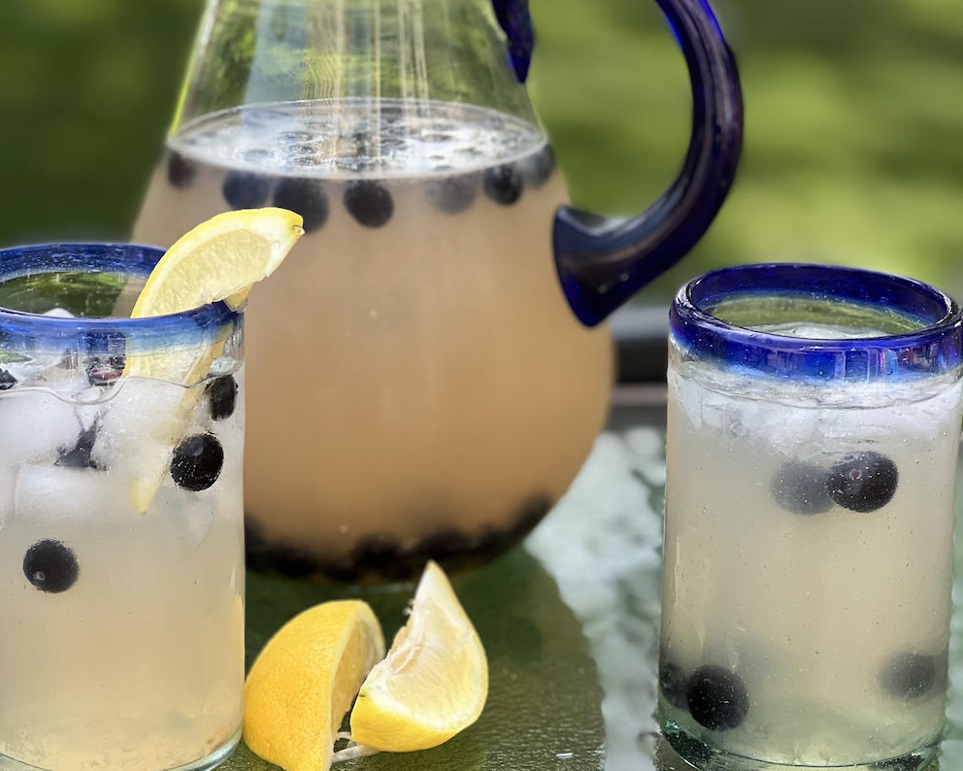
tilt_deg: -17.9
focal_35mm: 101
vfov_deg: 15.2
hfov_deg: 19.0
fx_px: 2879
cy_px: 392
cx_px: 481
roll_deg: -0.4
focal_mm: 9
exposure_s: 1/121
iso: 25
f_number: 2.8
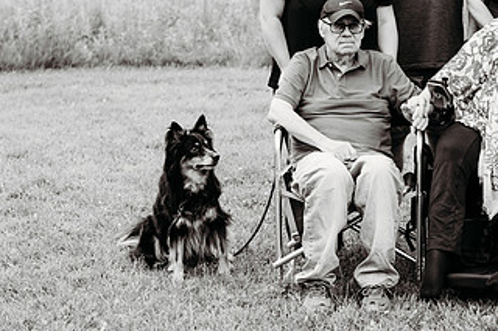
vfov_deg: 13.0
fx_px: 1452
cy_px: 76
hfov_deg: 19.2
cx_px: 425
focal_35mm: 105
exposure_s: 1/320
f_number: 2.8
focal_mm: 58
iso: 400
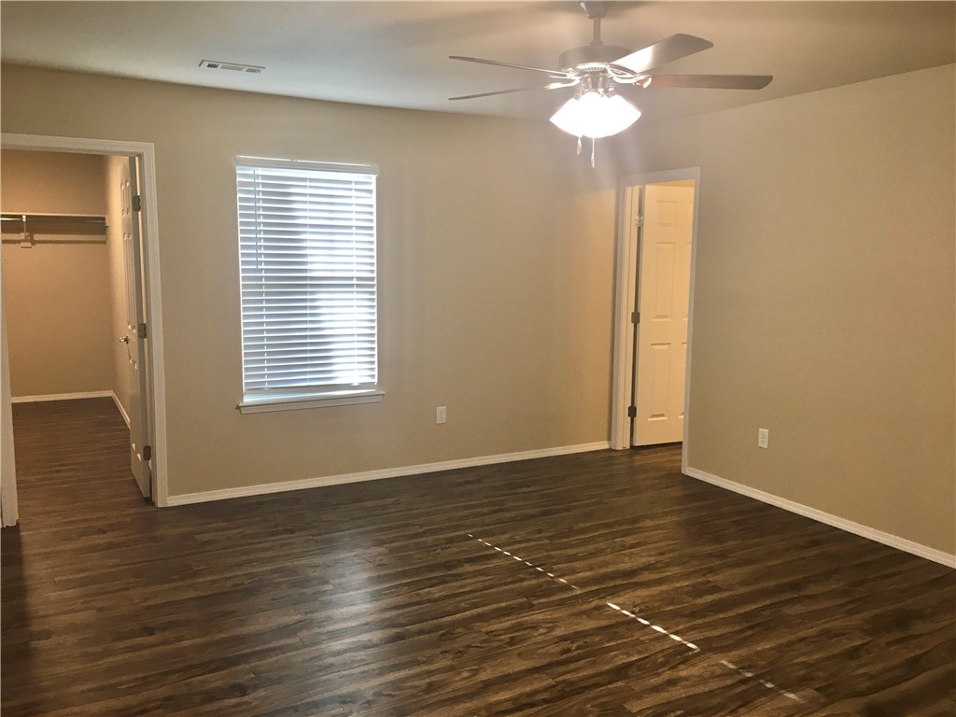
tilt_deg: -7.5
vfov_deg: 48.2
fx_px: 801
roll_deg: -1.3
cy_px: 358
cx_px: 478
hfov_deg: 61.7
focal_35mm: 29
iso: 64
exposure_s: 1/30
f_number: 2.2
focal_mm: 4.15
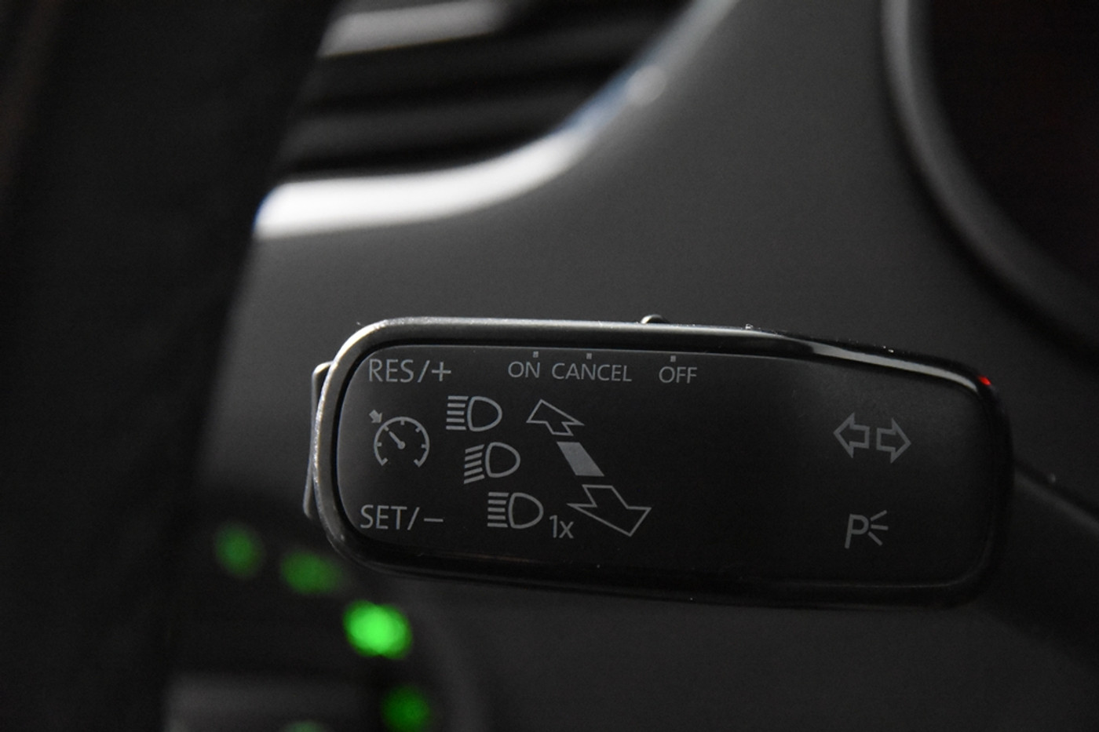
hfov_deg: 19.5
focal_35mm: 105
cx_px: 550
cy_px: 366
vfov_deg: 13.0
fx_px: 3205
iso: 11400
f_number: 4
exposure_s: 1/125
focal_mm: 70
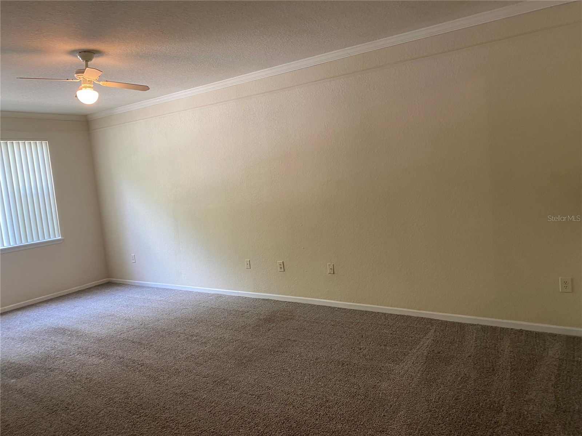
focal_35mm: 26
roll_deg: +5.4
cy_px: 218
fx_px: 437
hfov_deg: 67.3
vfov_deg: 53.1
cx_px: 291
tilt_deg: -4.2
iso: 100
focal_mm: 4.25
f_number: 1.8
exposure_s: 1/60
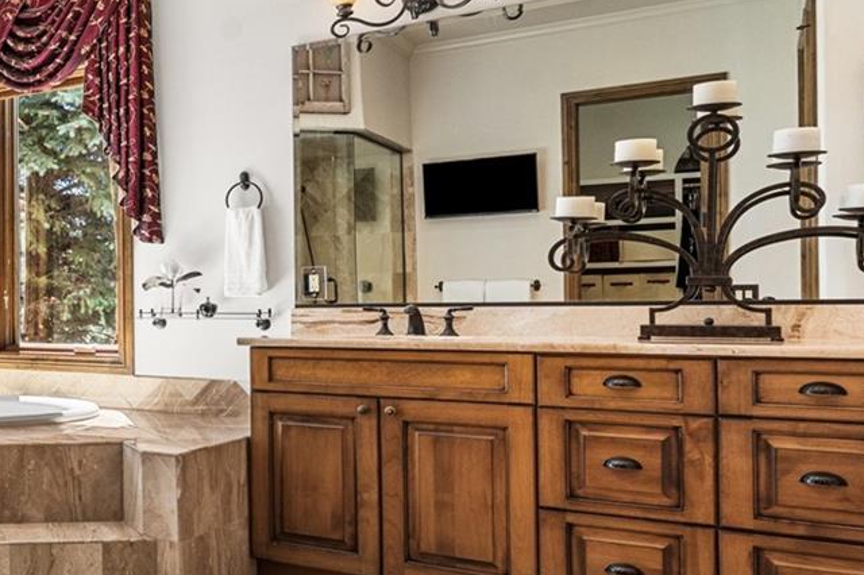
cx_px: -143
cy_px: 304
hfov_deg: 37.9
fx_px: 959
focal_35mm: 40
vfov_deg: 33.4
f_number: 8
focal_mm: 16
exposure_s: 1/13
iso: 800
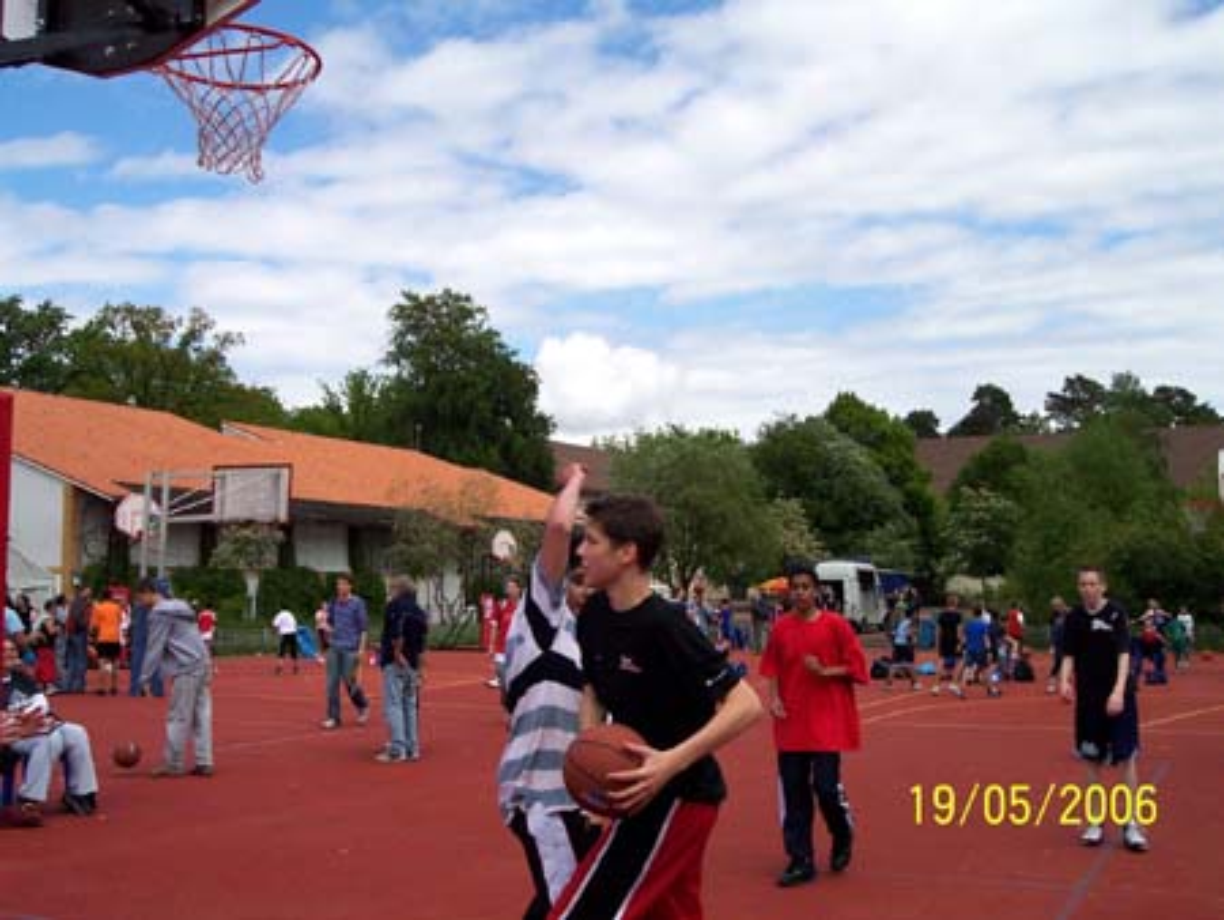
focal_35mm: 38
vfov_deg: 37.8
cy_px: 460
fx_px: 1344
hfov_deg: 49.0
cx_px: 612
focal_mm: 8
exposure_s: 1/700
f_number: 4.8
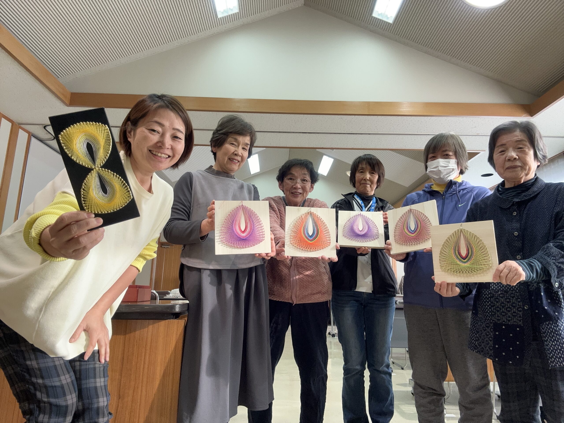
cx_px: 282
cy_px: 212
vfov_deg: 58.9
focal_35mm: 23
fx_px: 375
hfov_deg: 73.9
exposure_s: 1/60
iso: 64
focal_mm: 2.69
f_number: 1.9
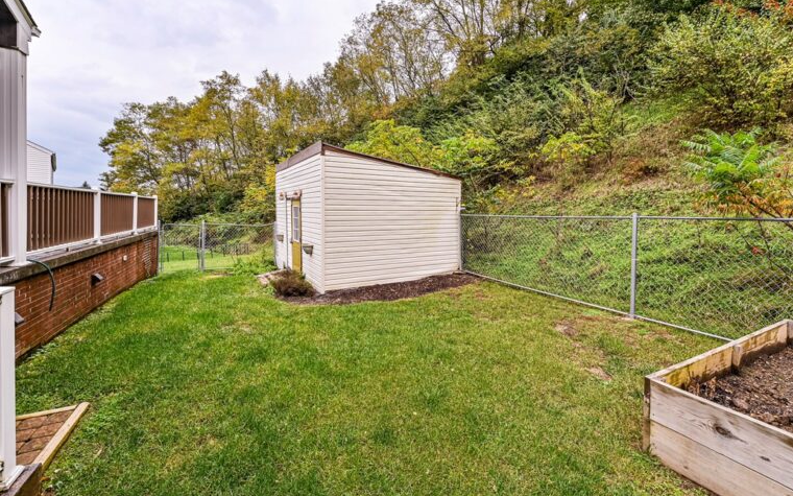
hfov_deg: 101.4
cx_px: 383
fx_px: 324
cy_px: 223
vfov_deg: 74.6
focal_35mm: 15
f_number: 8
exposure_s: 1/30
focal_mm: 14
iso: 100
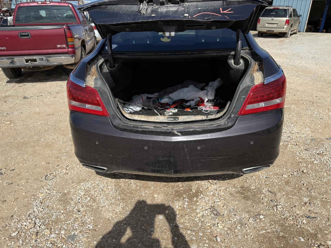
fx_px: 229
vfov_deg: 56.8
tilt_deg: -22.0
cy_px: 124
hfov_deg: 71.6
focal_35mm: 24
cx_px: 166
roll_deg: -1.6
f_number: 1.78
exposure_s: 1/5319
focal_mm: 6.76
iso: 80
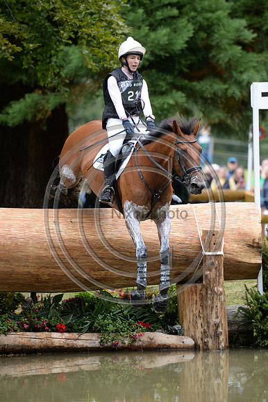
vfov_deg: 5.2
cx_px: 134
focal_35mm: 400
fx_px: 4472
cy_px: 201
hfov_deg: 3.4
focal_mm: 400
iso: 2000
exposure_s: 1/1000
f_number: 5.6
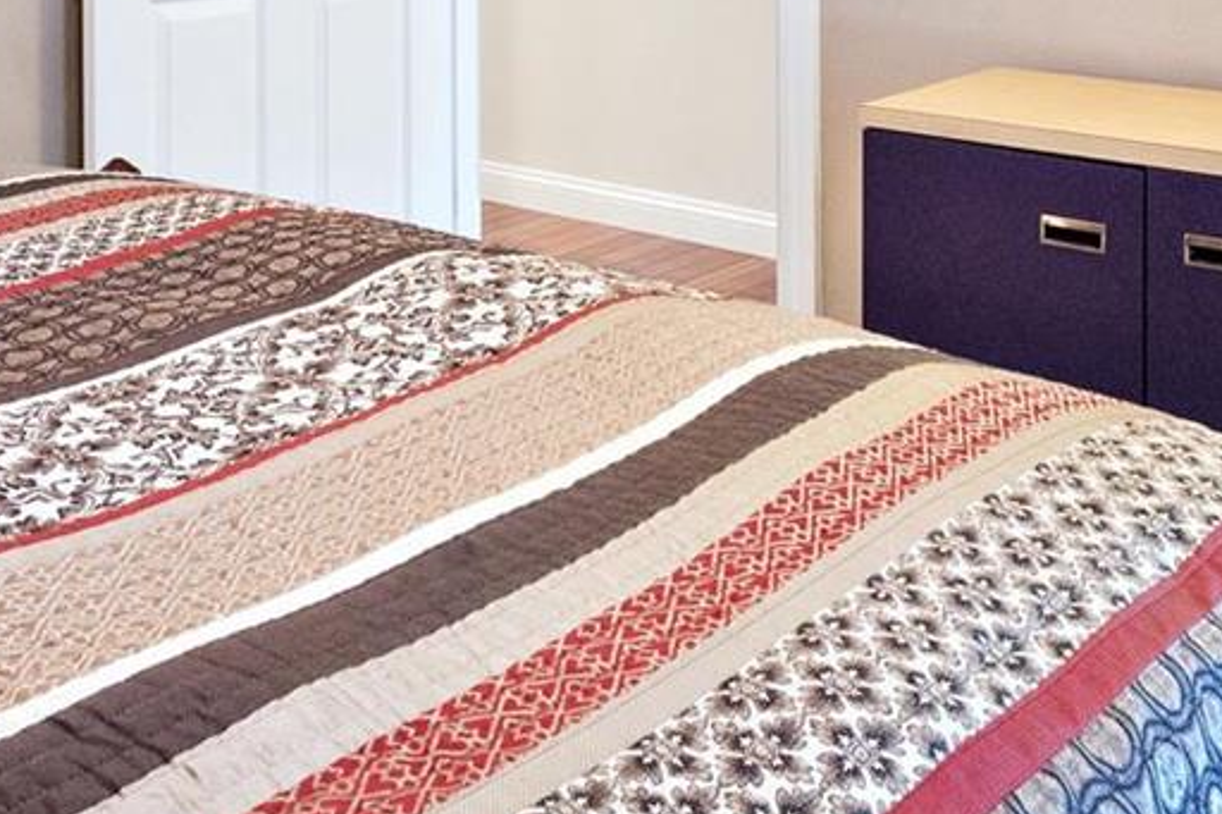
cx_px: 542
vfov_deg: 24.0
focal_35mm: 50
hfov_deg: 39.6
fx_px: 1697
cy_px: -217
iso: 640
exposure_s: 1/4
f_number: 9
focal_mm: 8
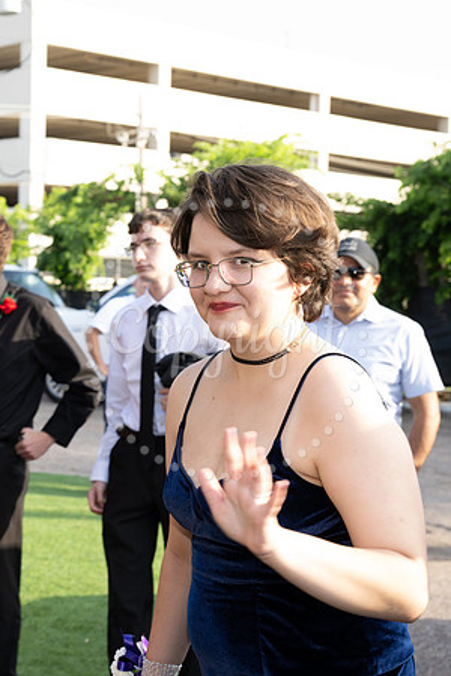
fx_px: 1240
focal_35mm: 66
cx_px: 70
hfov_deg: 20.3
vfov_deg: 30.5
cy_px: 338
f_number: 5.6
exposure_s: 1/200
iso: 320
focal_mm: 44
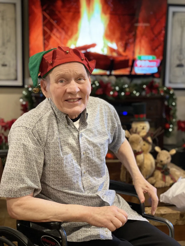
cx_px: 92
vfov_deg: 36.8
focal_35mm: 52
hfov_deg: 28.0
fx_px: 371
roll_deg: -1.4
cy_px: 123
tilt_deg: -7.1
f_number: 2
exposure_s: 1/40
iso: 250
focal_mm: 6
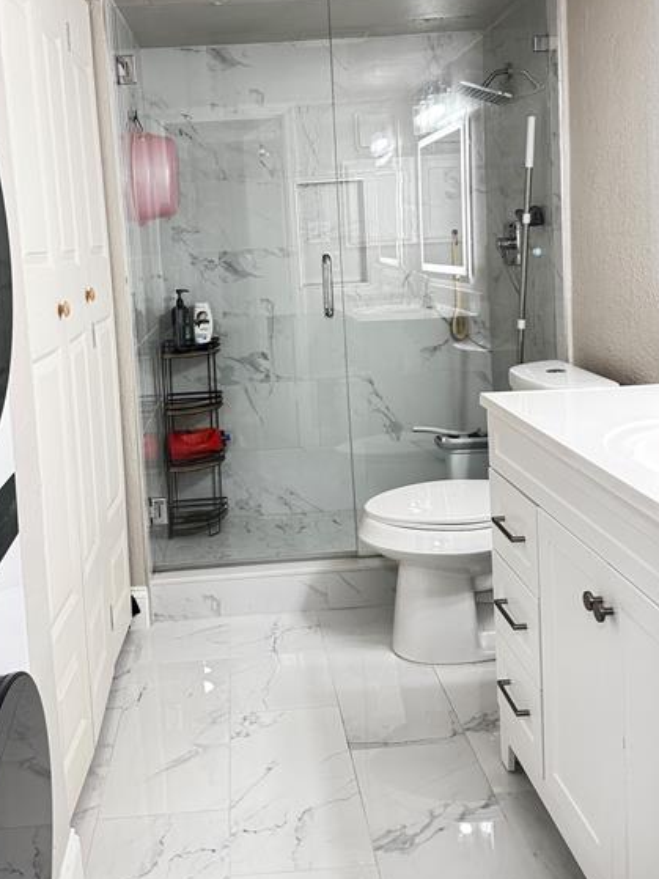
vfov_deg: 54.5
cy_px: 308
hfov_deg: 42.7
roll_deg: +3.9
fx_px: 838
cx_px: 256
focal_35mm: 33
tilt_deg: -4.5
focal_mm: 6.76
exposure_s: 1/59
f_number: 1.78
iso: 320
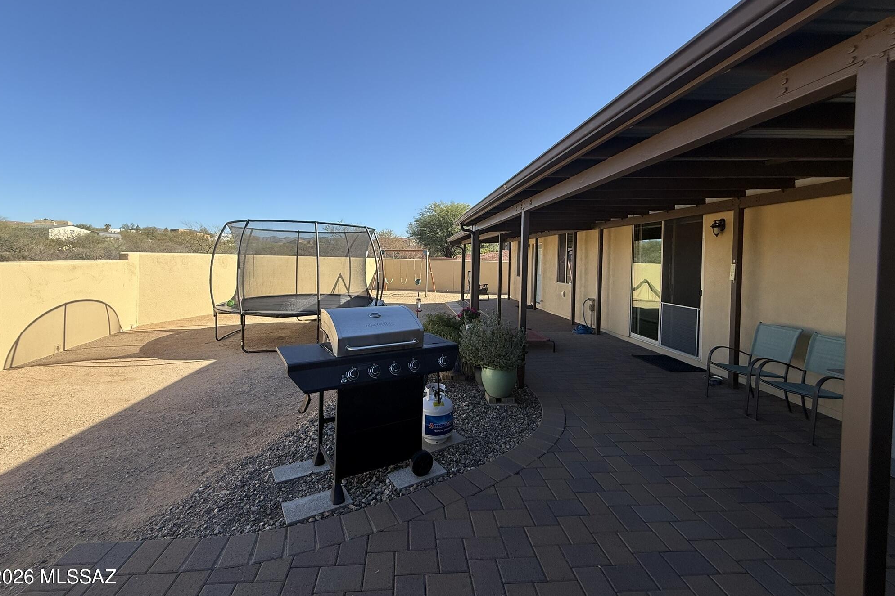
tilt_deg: -0.1
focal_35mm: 15
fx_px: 373
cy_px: 263
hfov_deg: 100.4
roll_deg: -1.5
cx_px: 435
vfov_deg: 77.0
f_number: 2.2
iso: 50
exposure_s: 1/985
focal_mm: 2.22
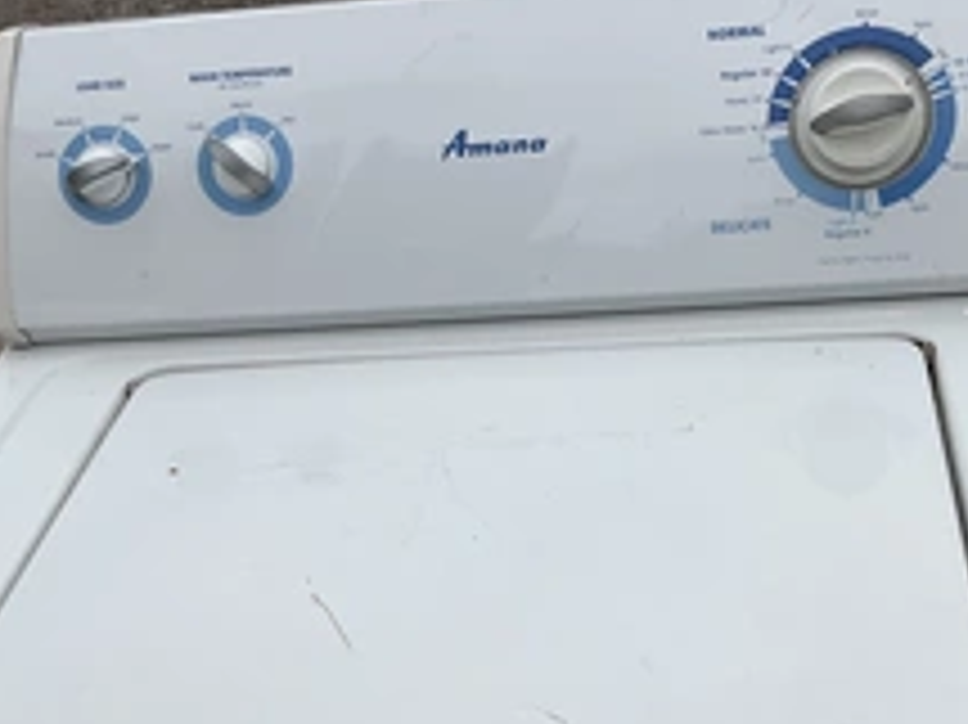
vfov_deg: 26.9
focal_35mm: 54
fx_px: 1509
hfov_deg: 35.6
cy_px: 441
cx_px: 491
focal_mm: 3
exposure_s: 1/4405
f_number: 1.8
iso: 25
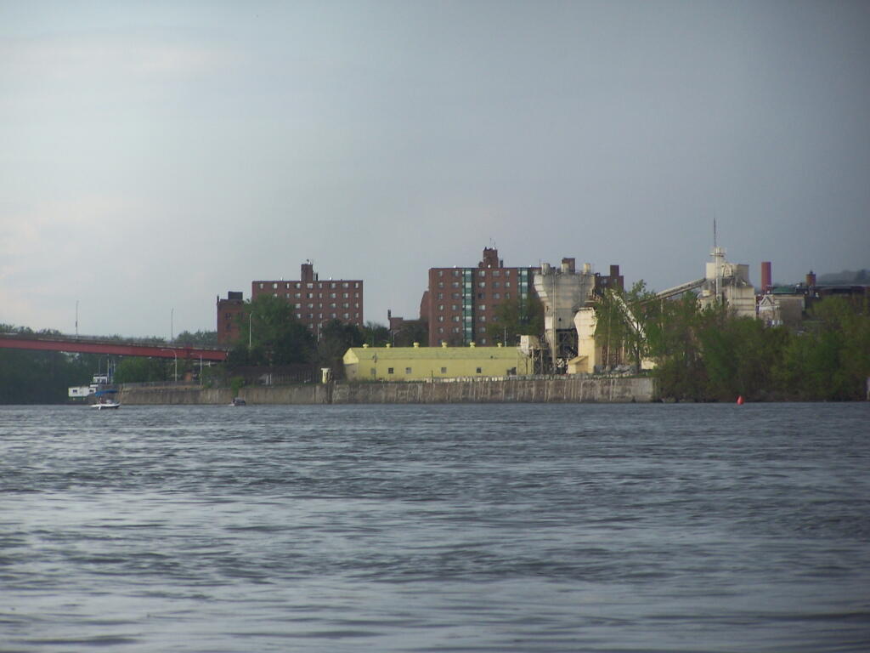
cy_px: 326
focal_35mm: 238
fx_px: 5982
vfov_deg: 6.2
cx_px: 435
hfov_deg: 8.3
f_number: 3.3
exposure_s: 1/250
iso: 80
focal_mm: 39.5
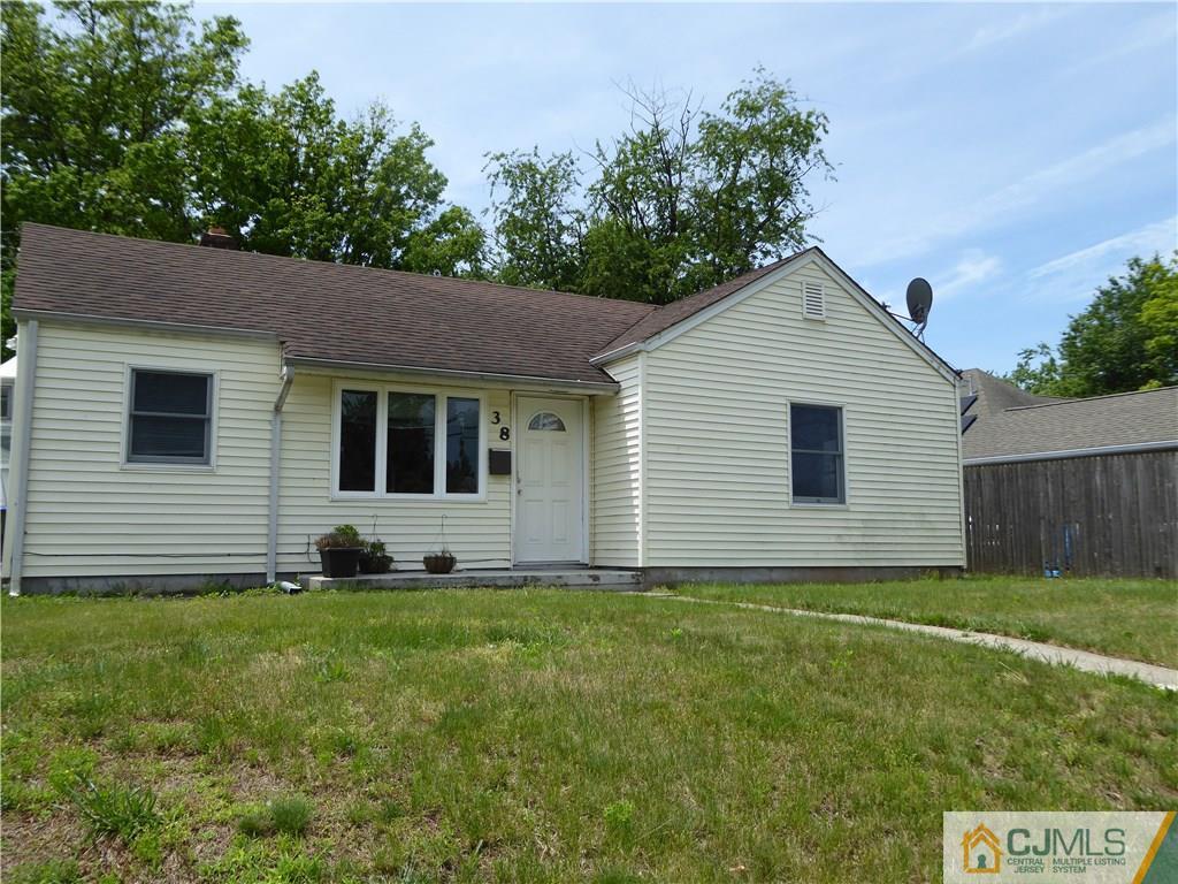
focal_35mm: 29
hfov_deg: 61.7
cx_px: 589
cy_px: 442
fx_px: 987
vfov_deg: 48.2
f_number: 3.5
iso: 100
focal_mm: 5
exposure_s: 1/800
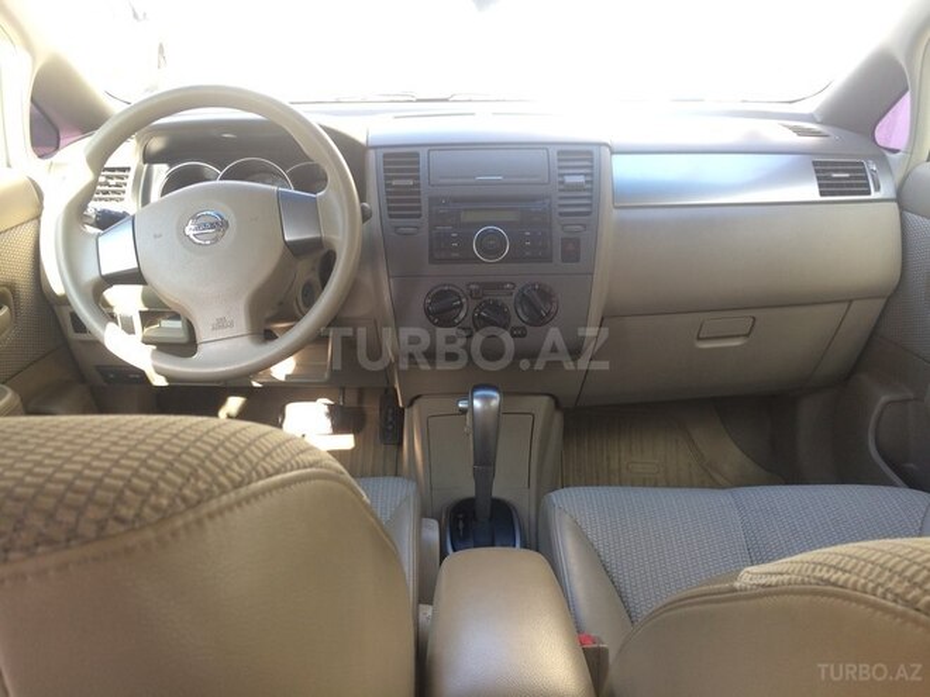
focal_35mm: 29
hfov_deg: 61.7
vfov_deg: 48.2
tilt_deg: -23.8
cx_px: 465
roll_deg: -2.2
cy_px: 348
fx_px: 779
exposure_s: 1/100
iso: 50
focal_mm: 4.15
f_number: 2.2
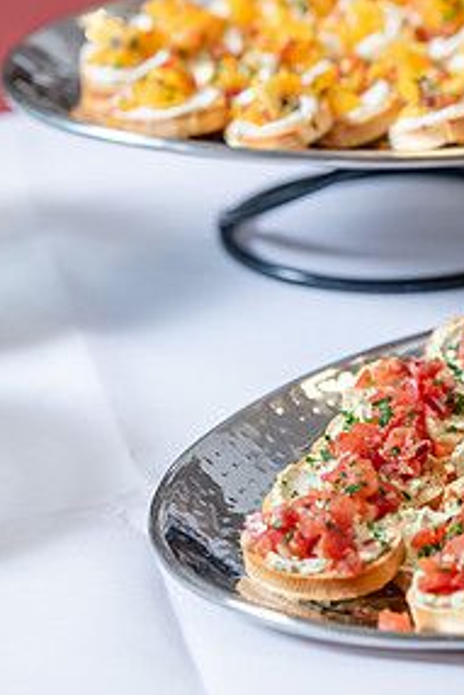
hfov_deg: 4.5
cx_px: 462
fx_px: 5870
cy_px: 349
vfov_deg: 6.8
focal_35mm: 304
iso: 400
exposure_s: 1/200
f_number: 4
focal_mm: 150
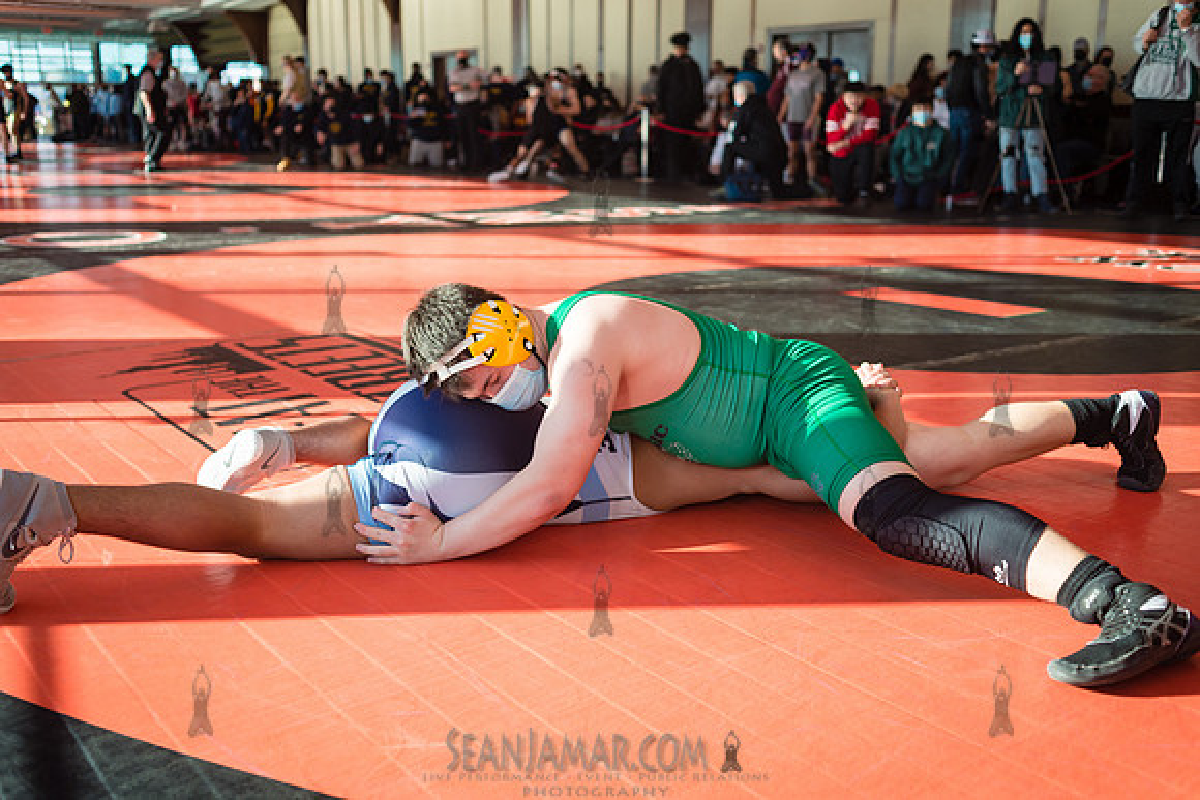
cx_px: 600
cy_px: 400
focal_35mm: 35
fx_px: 1167
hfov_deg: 54.4
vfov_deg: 37.9
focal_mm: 35
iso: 400
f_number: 3.5
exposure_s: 1/400
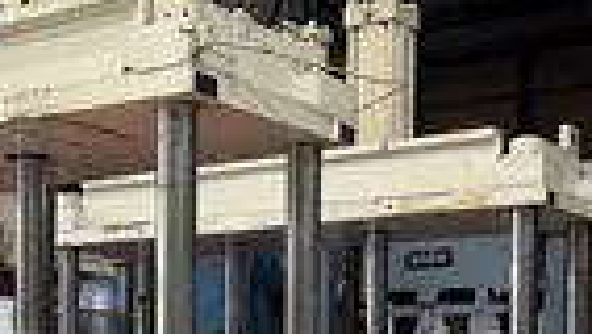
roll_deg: -0.5
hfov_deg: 26.2
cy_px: 418
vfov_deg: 14.6
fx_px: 1256
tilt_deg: -0.4
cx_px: 150
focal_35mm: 80
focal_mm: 5.7
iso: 100
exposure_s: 1/60
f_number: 1.5
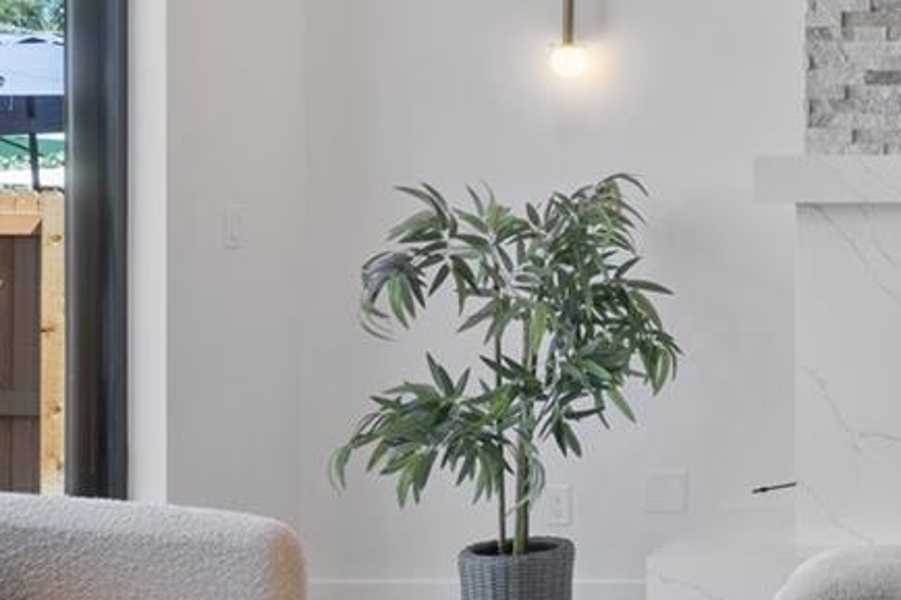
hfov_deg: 27.6
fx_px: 1522
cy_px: 226
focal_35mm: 61
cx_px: 1161
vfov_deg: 22.2
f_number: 8
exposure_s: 1/4
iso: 160
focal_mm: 11
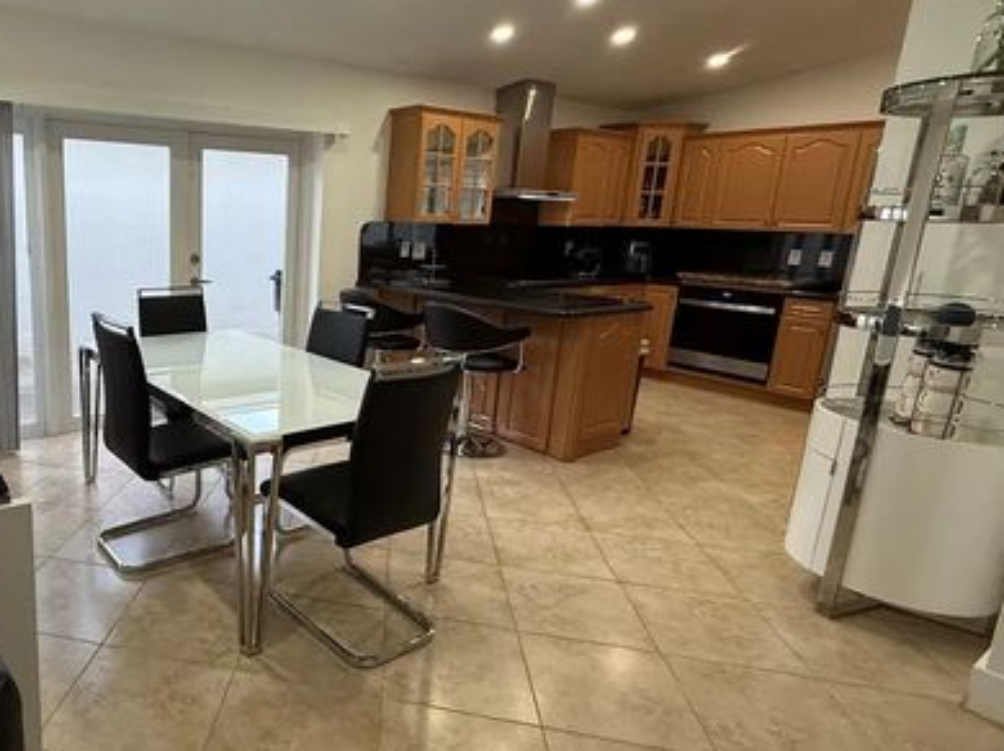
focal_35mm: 23
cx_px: 250
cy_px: 352
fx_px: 667
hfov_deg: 69.1
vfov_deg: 58.8
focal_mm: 2.22
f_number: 2.2
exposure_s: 1/120
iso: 250
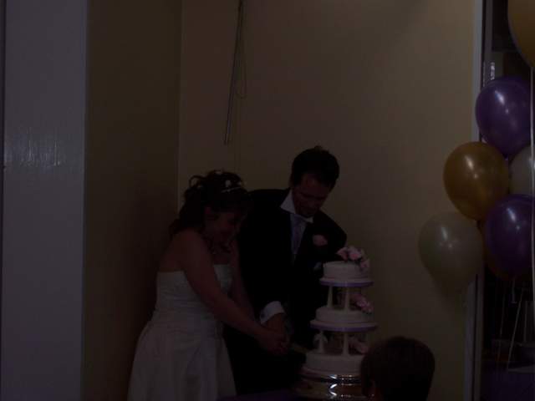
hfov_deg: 22.0
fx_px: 1376
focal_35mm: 89
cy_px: 200
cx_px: 268
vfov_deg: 16.6
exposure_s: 1/60
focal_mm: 18.7
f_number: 4.1
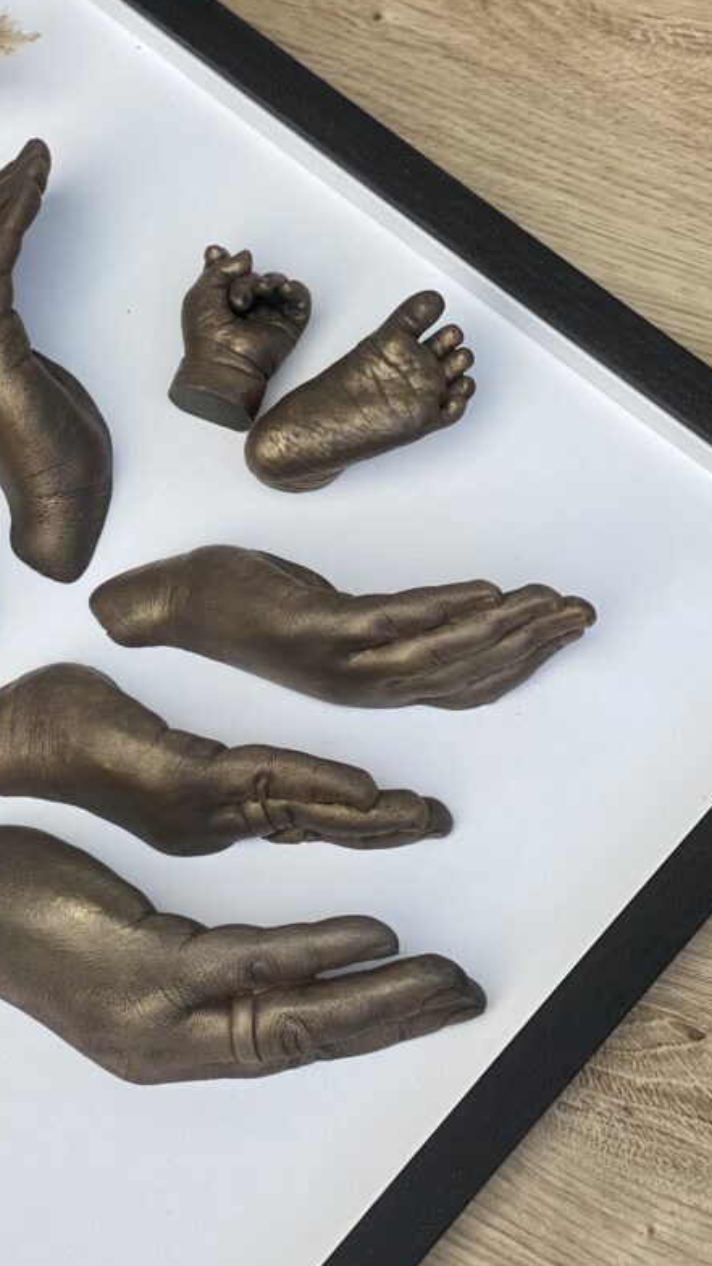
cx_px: 97
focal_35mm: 78
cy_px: 593
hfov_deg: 15.3
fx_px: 2618
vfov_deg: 27.2
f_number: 2
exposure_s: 1/264
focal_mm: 6
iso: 20
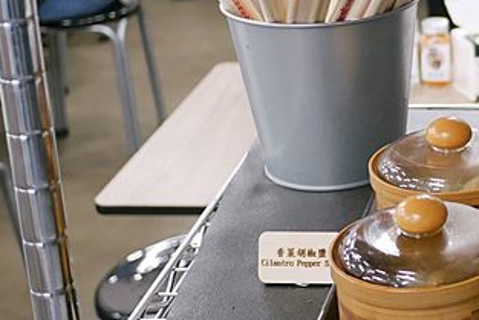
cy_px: 24
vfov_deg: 14.6
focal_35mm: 93
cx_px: 637
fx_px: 1238
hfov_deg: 20.0
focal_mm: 14
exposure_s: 1/60
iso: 800
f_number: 2.5
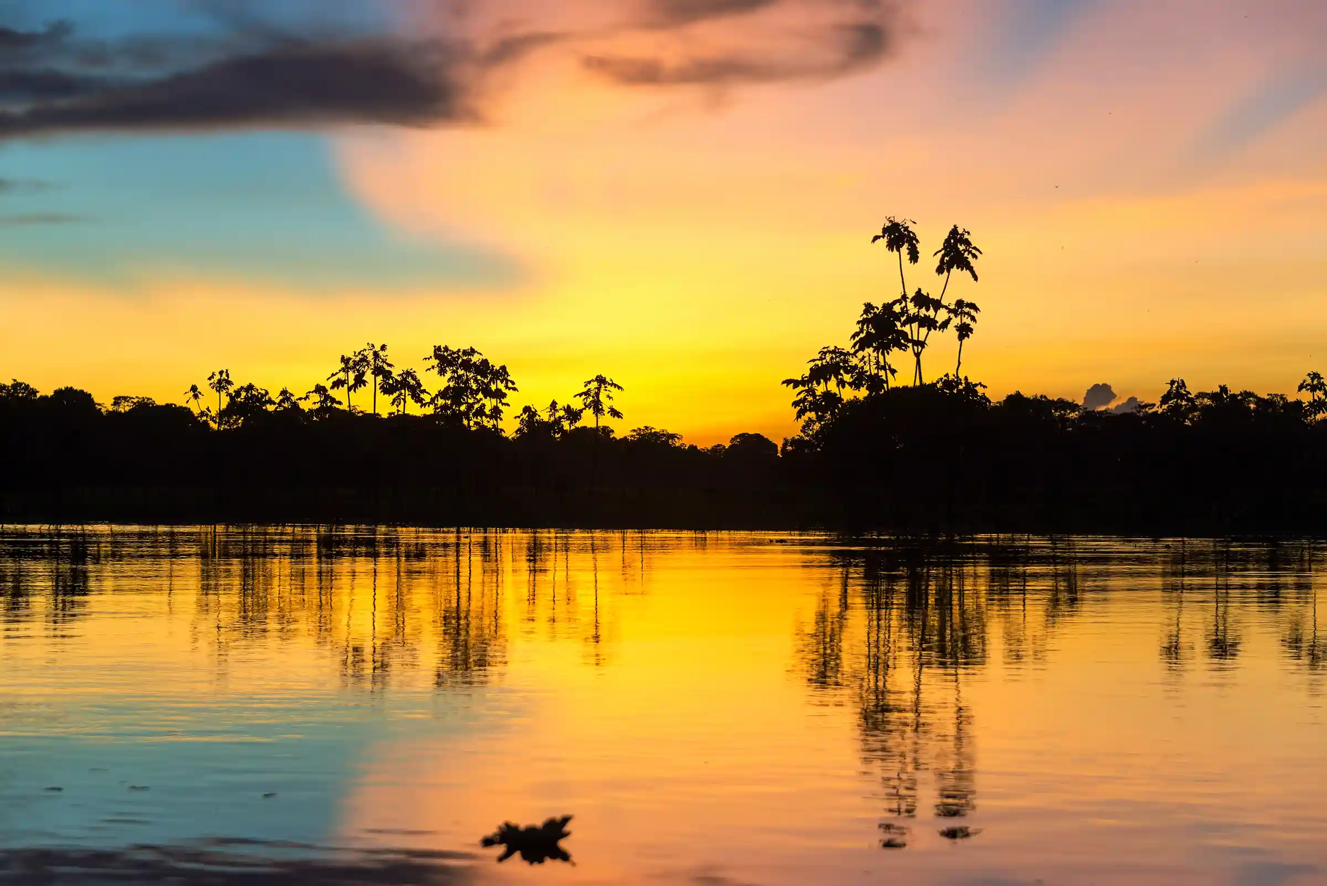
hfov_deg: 23.9
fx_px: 3134
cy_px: 443
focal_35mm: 85
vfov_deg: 16.1
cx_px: 664
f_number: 5.6
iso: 400
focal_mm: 85
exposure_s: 1/200
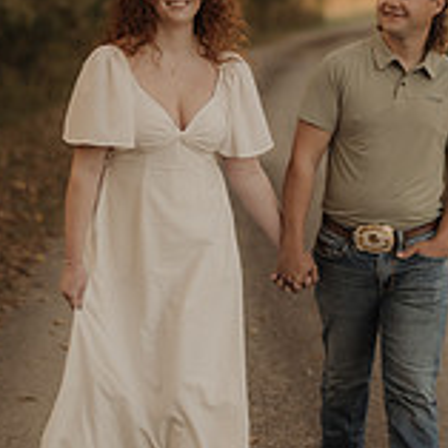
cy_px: 134
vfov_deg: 14.3
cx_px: 247
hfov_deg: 14.3
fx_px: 1786
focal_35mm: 122
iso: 160
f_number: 2.2
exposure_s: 1/640
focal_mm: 50
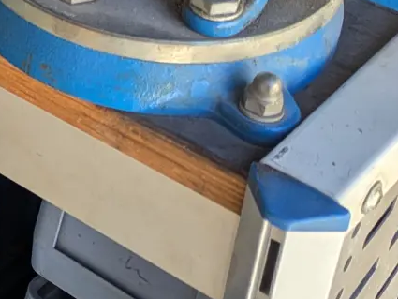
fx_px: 1300
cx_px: -252
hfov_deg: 15.6
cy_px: -34
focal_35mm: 113
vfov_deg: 12.9
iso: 43
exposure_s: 1/161
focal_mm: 5.43
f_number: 1.89
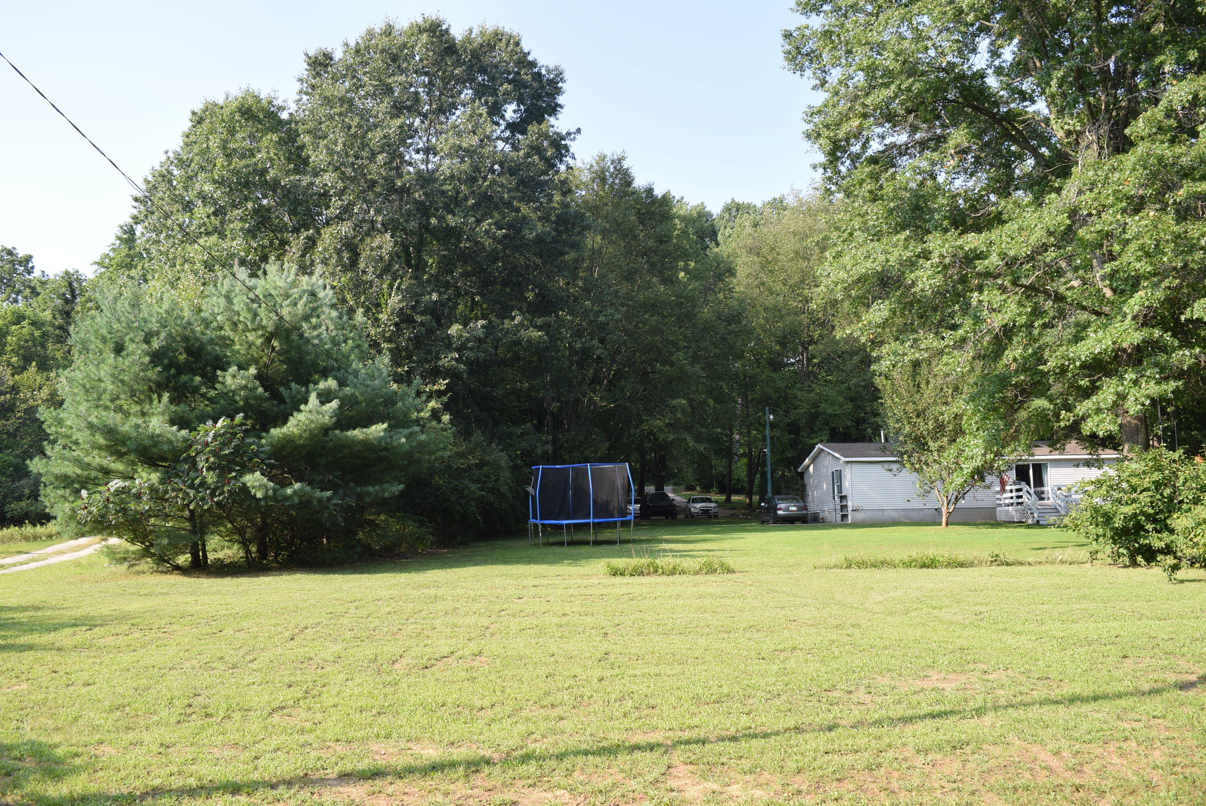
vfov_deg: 48.0
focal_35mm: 27
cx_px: 603
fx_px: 905
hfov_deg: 67.3
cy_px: 403
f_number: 5.6
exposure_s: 1/125
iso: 100
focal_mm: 18
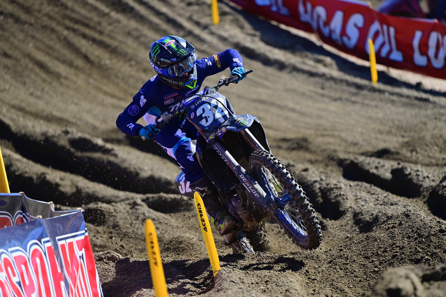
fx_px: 3717
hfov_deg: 6.9
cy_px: 148
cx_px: 223
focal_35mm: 300
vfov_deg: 4.6
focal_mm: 300
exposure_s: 1/2000
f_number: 4
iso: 250
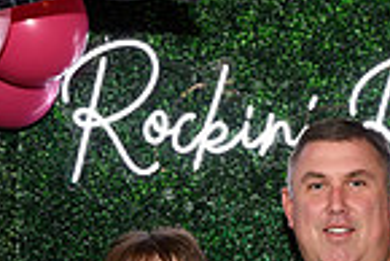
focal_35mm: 124
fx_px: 1345
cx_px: 264
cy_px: 456
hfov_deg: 16.5
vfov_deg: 10.5
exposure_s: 1/60
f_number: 6.3
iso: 500
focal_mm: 31
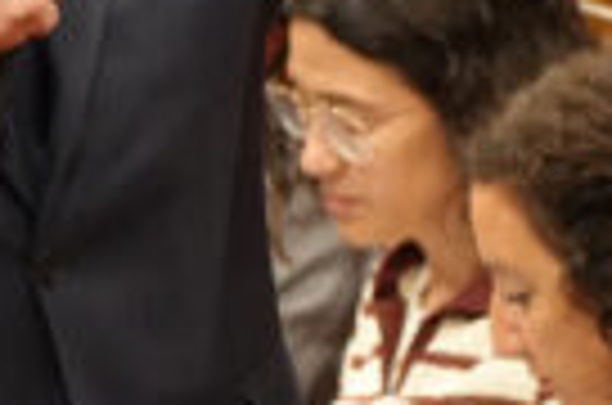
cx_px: 230
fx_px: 12602
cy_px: 112
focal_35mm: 743
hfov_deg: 2.8
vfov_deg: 1.8
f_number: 4
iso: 4000
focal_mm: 140
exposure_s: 1/160
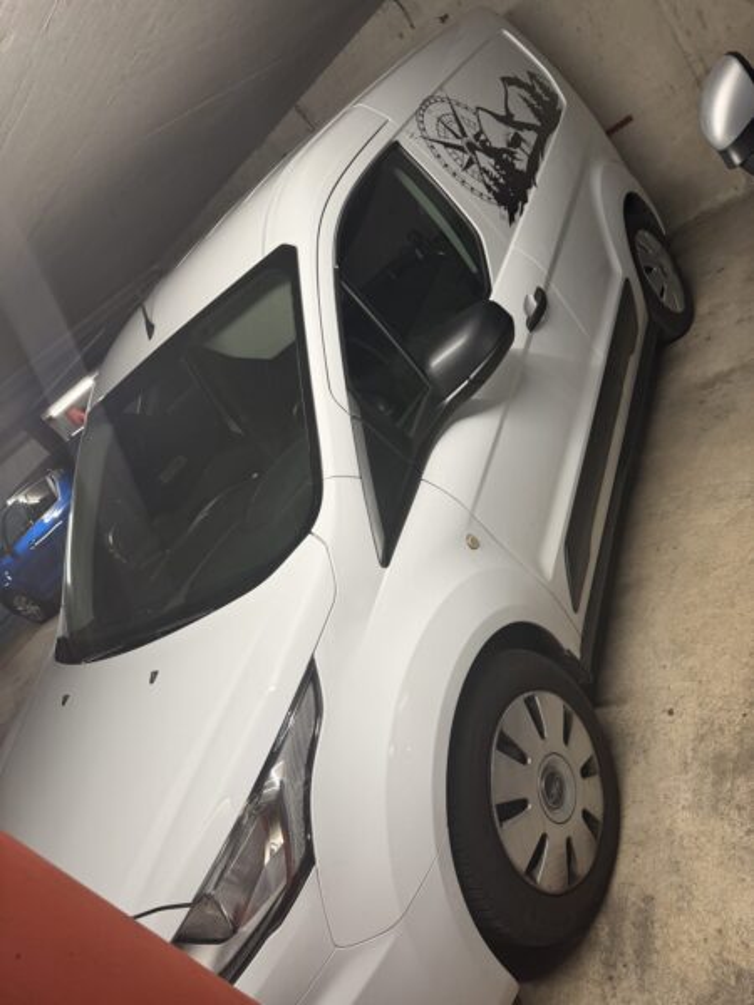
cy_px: 502
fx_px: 697
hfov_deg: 56.8
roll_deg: +42.1
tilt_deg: -20.6
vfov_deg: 71.6
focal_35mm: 24
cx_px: 377
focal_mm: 6.76
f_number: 1.78
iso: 125
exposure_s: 1/50
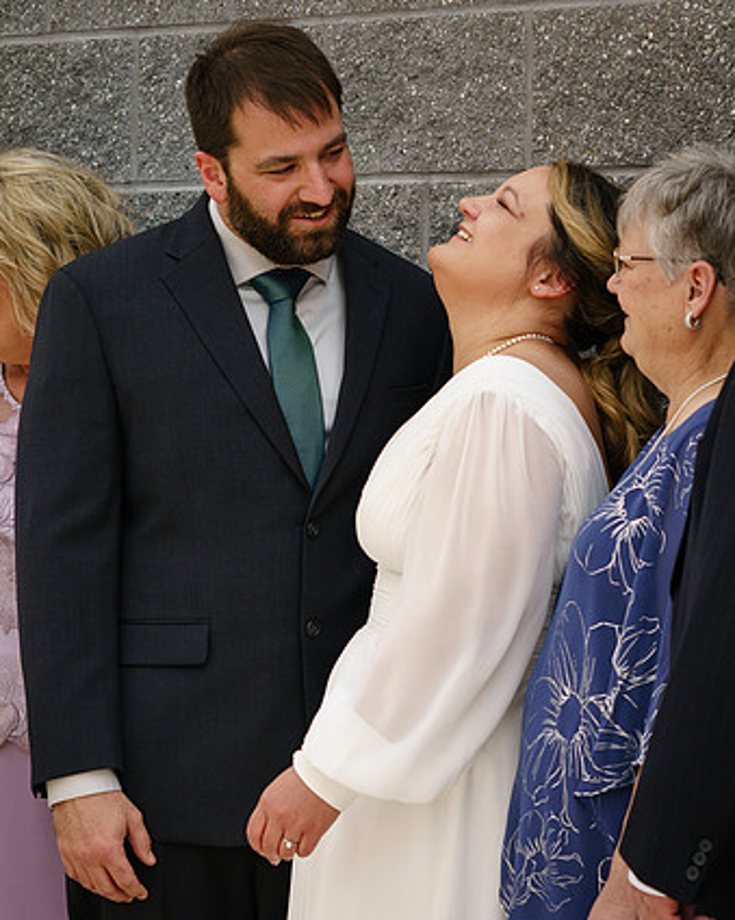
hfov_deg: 7.2
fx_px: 5848
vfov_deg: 9.0
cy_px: 556
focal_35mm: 215
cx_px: 433
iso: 100
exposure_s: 1/640
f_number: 4.5
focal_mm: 85
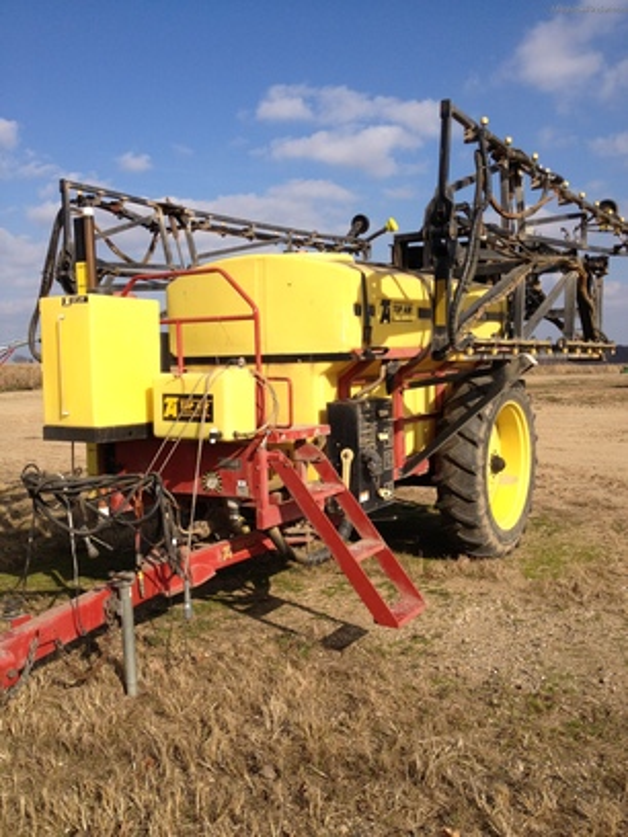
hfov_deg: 40.7
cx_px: 314
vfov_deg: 52.6
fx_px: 847
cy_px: 418
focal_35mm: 35
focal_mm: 4.28
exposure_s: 1/1905
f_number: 2.4
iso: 64
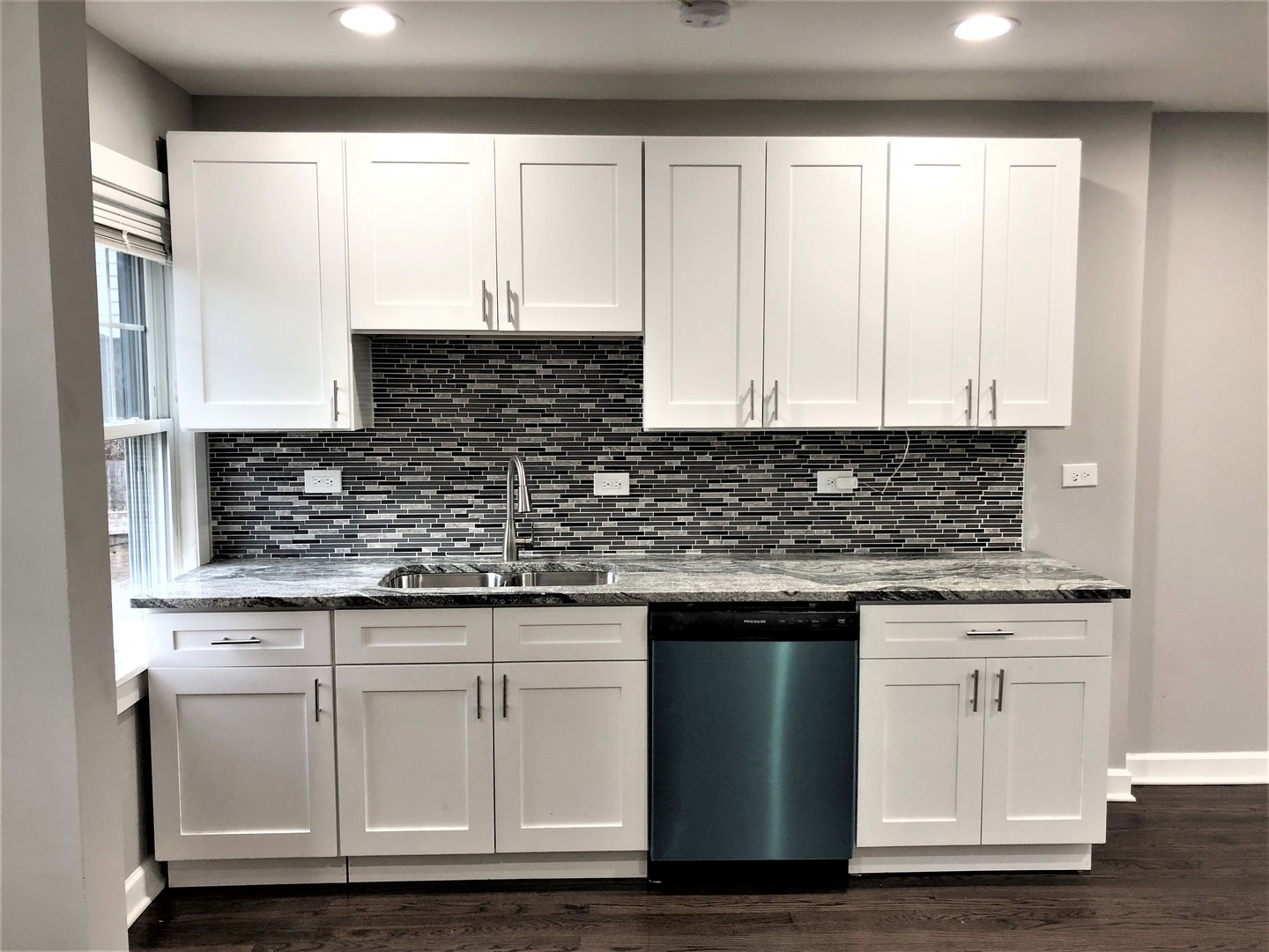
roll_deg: +0.5
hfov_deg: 63.4
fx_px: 1026
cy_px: 476
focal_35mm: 28
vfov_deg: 49.7
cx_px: 634
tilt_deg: -6.0
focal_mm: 4
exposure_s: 1/24
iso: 32
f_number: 1.8
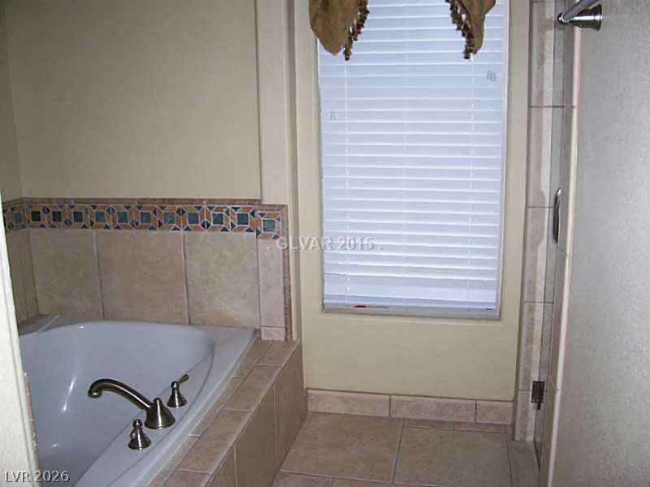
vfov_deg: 41.8
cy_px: 244
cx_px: 325
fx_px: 638
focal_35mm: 34
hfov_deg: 54.0
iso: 80
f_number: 2.7
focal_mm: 5.6
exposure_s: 1/64
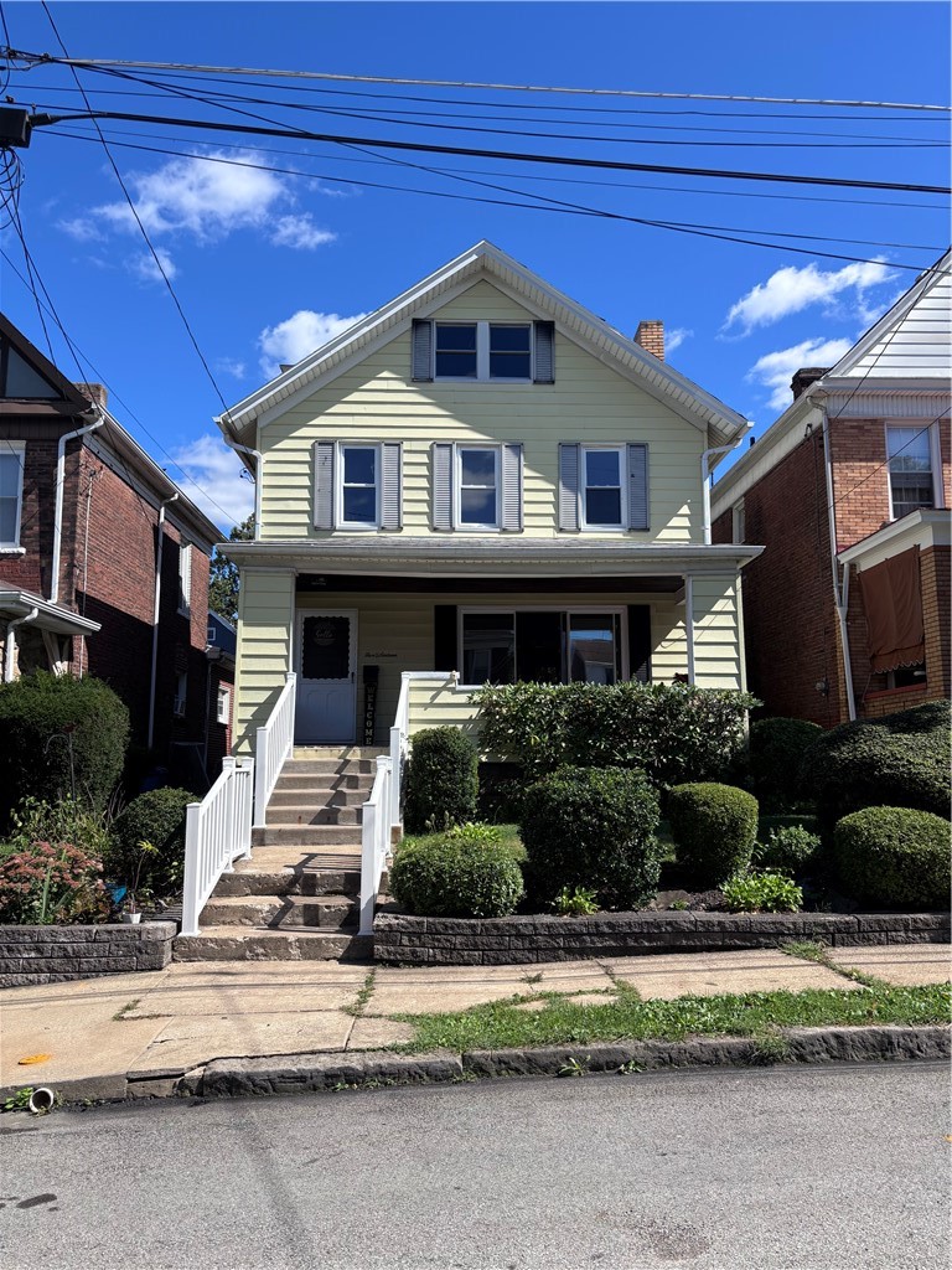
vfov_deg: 67.3
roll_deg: -0.7
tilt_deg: +8.1
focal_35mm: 26
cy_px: 635
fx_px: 953
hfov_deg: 53.1
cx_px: 476
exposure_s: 1/2710
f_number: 1.6
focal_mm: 5.96
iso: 50
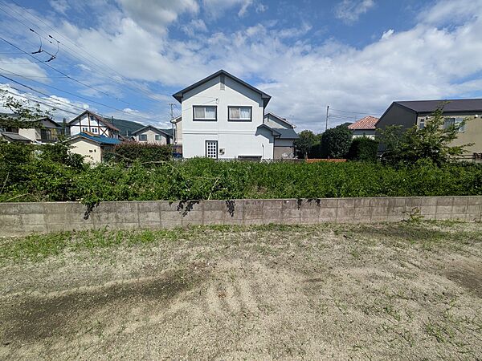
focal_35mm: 14
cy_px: 180
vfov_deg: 85.7
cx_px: 241
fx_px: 195
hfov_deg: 102.1
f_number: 2.2
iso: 51
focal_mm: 1.83
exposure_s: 1/2004
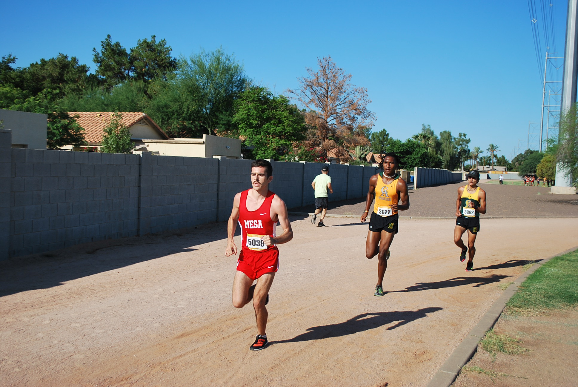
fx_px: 675
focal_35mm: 42
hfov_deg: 46.3
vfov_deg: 32.0
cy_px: 194
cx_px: 289
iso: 110
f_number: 4.5
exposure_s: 1/1000
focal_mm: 28
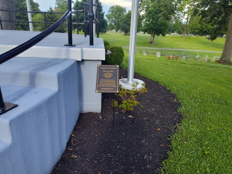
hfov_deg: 73.9
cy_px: 87
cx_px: 116
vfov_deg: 58.9
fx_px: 154
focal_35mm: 23
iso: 100
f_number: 1.8
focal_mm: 5.56
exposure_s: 1/393
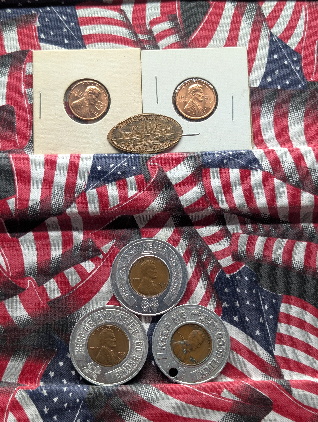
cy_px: 211
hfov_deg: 29.7
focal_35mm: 49
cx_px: 159
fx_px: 599
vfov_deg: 38.9
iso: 54
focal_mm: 6.9
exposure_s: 1/58
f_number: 1.68
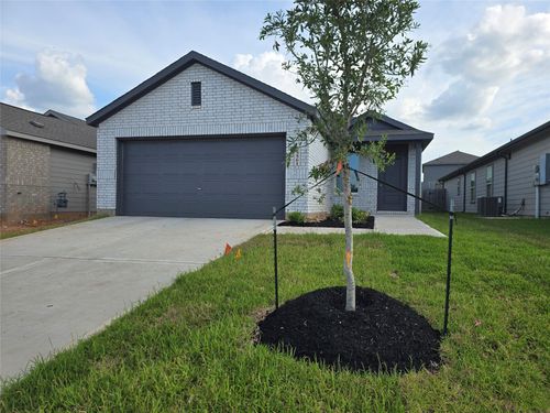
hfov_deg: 73.9
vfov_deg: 58.9
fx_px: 365
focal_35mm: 23
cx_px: 275
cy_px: 206
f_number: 1.7
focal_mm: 6.3
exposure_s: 1/425
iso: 12
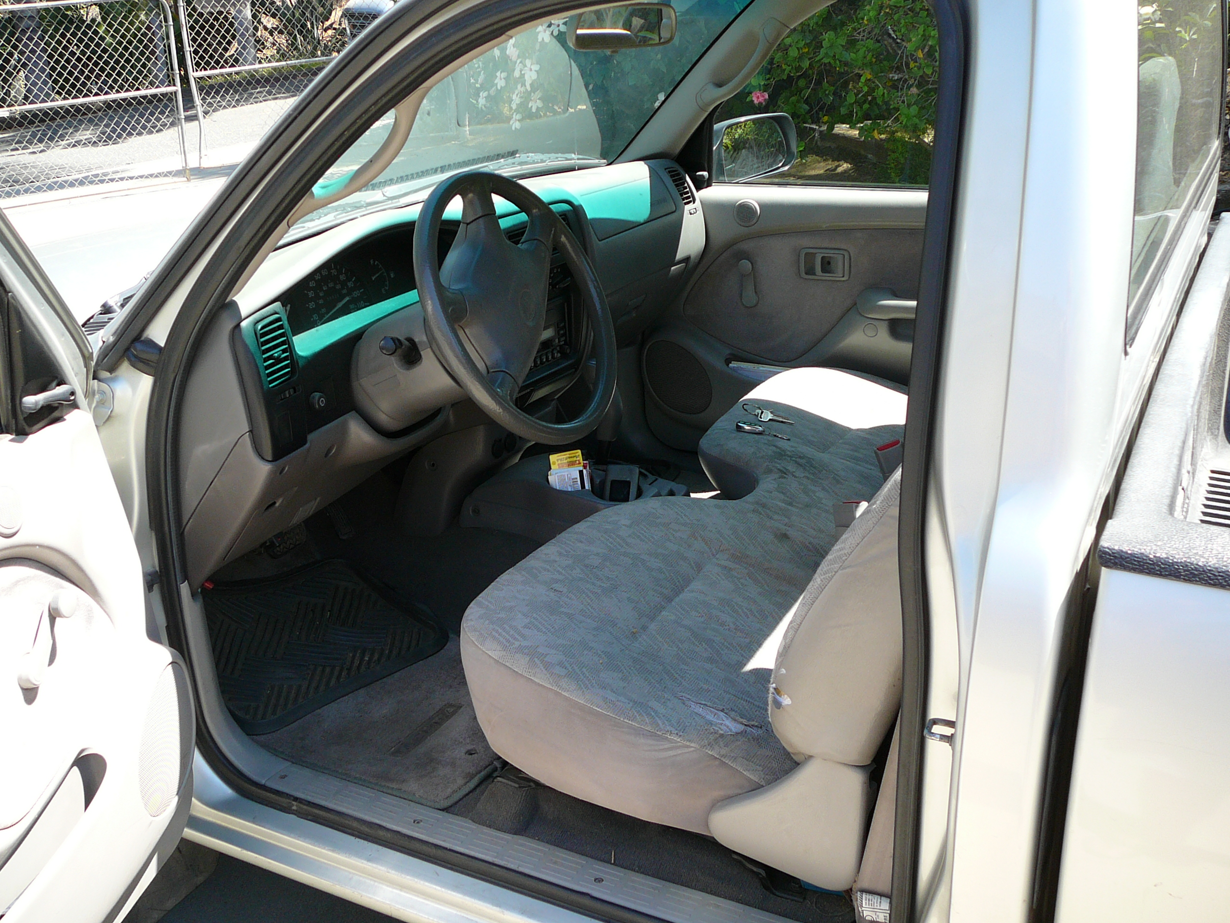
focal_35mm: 35
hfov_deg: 52.6
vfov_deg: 40.7
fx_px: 1244
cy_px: 462
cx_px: 615
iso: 80
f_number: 2.8
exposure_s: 1/200
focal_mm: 5.2
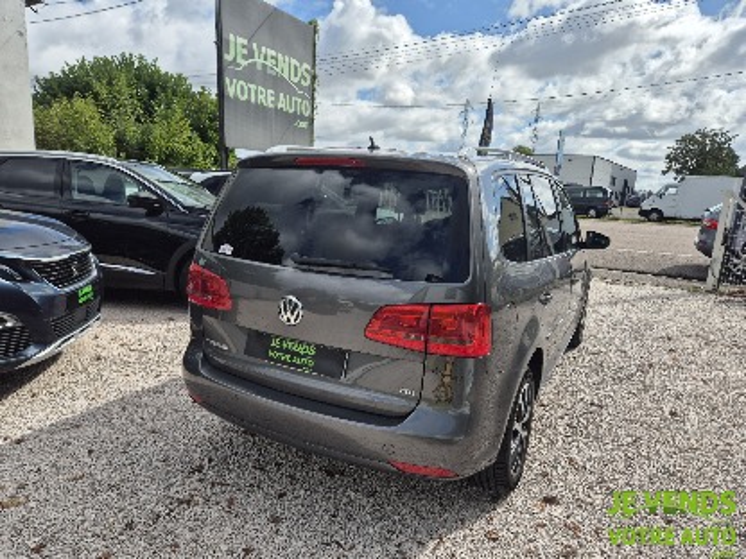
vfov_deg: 58.9
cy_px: 280
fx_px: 496
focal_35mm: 23
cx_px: 373
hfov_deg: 73.9
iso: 25
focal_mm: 5.4
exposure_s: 1/2004
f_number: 1.8
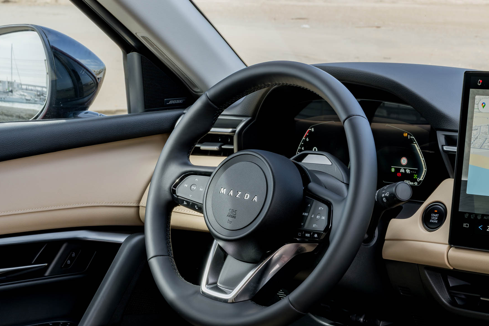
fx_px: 1127
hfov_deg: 24.2
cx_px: 376
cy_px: 299
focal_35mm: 83
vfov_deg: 16.2
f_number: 14
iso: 200
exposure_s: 1/10
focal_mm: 45
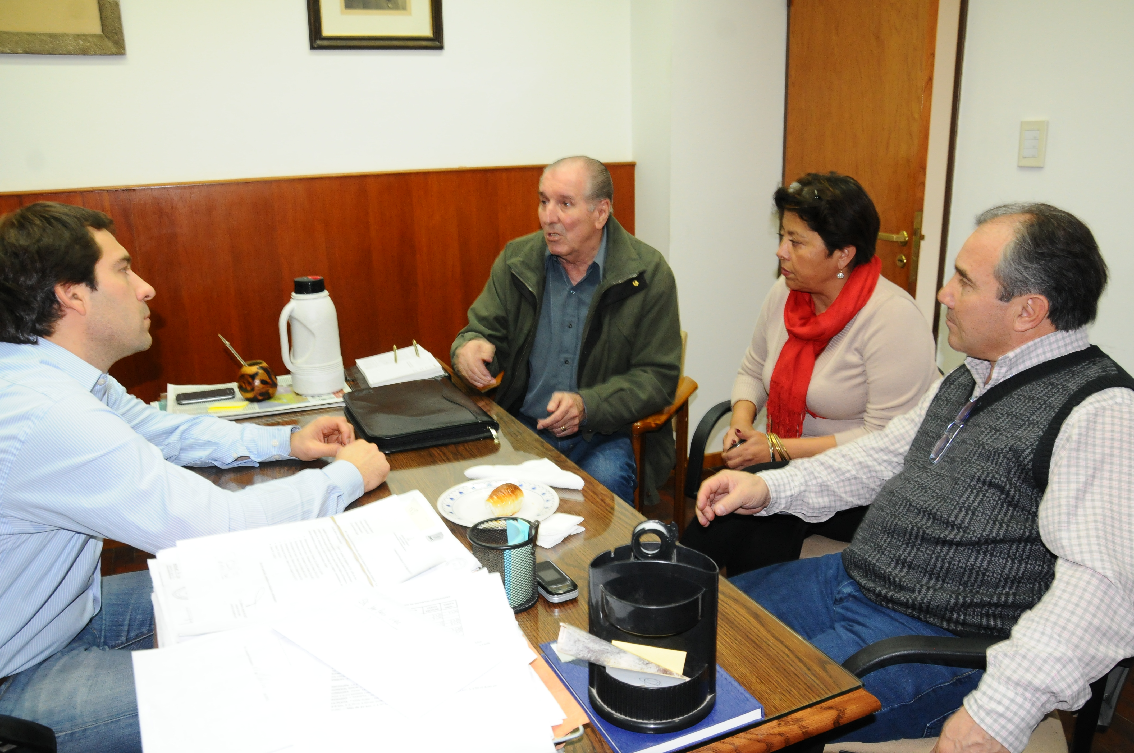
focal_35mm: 27
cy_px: 376
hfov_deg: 67.4
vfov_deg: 47.8
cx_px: 567
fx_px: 849
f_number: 5.6
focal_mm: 18
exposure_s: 1/20
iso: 1000
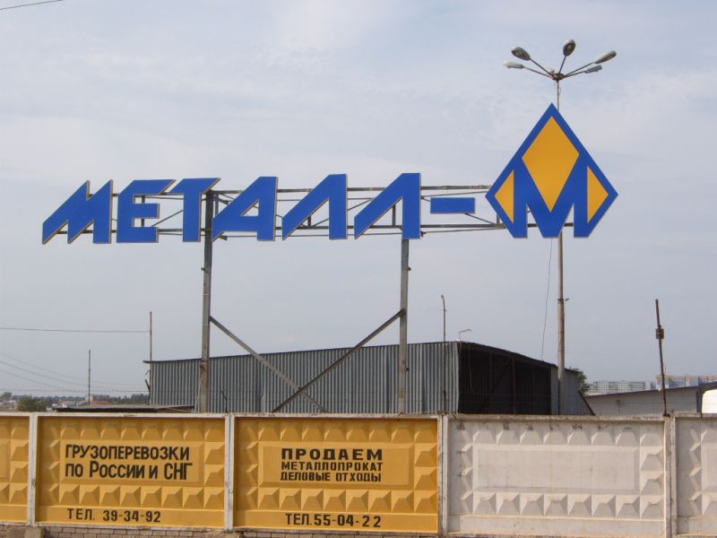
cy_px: 269
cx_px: 358
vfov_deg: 22.3
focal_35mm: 66
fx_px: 1367
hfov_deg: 29.4
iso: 63
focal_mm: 11
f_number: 7.7
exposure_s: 1/250
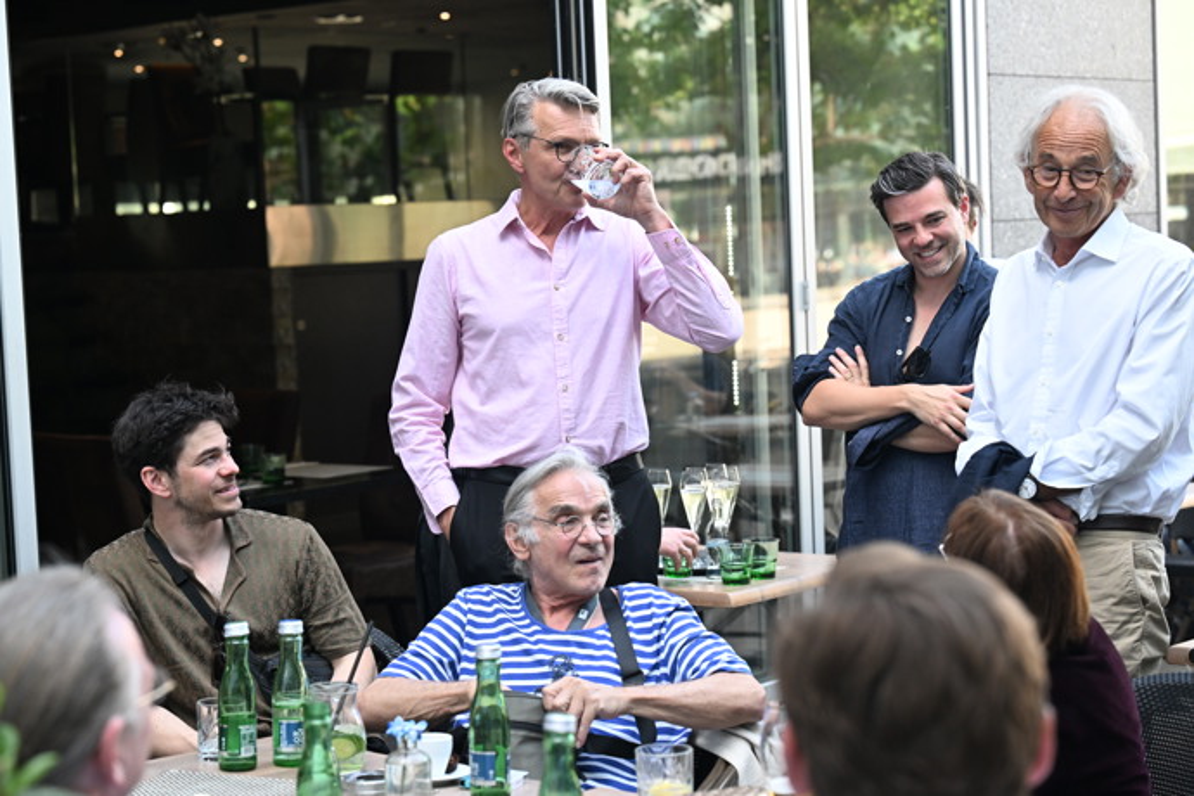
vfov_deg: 19.5
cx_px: 597
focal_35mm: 70
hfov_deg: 28.8
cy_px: 398
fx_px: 2321
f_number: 4
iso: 2000
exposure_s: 1/640
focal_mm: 70
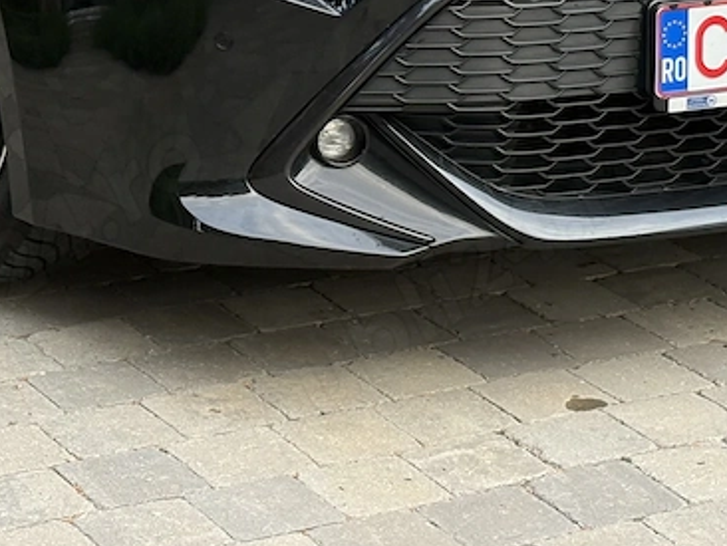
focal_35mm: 142
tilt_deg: -7.0
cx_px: 220
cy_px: -181
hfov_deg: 13.9
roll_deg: +3.7
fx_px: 2984
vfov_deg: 10.2
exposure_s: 1/120
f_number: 1.6
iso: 80
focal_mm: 5.96
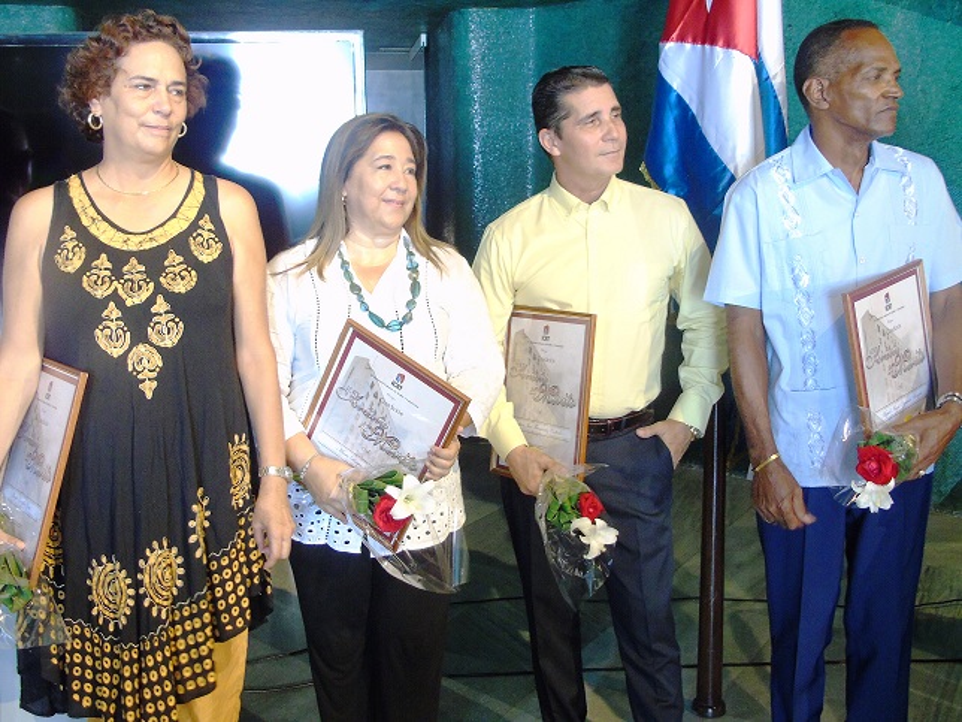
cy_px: 361
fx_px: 1112
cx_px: 481
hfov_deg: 46.8
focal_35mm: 40
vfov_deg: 36.0
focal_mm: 7.1
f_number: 3.9
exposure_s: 1/8
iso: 400
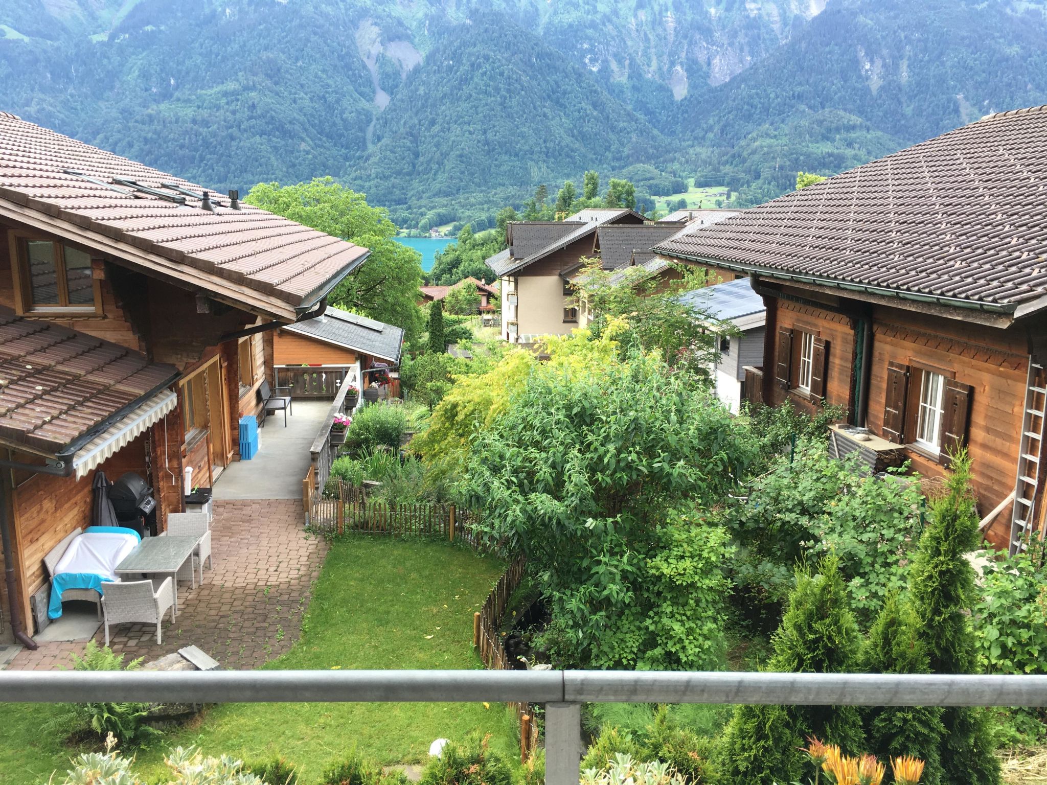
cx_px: 524
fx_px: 877
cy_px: 392
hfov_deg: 61.7
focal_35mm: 29
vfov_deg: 48.2
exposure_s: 1/100
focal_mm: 4.15
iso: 25
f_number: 2.2
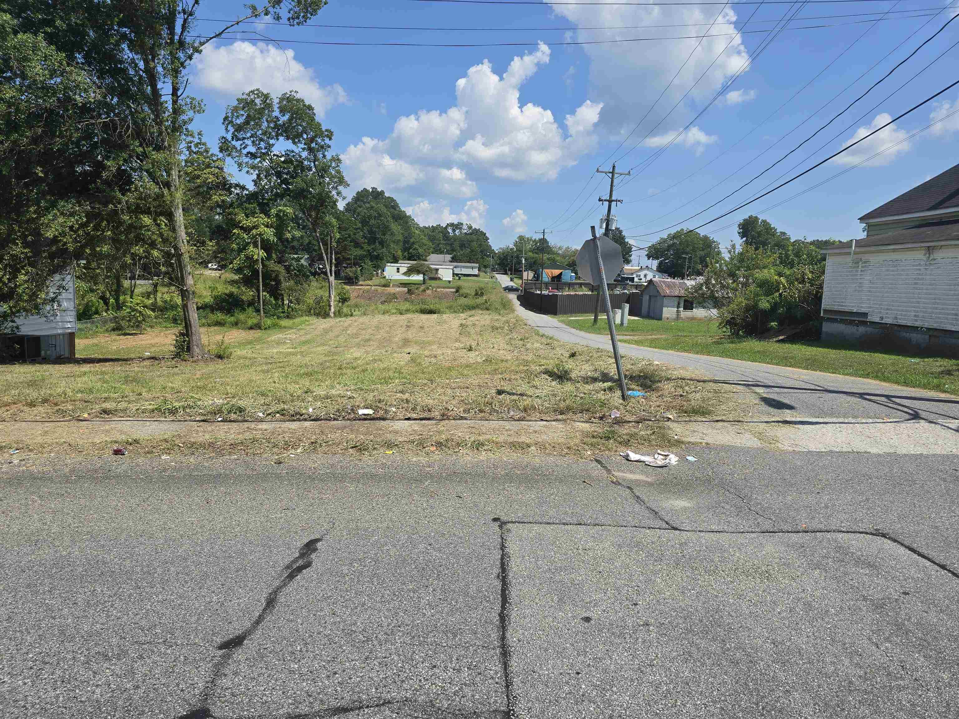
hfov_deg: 73.9
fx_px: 637
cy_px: 360
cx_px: 480
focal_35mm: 23
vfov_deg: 58.9
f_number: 1.7
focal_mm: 6.3
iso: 12
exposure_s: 1/963
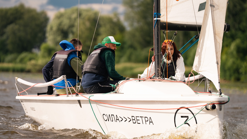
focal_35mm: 210
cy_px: 71
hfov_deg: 10.3
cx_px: 123
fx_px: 1375
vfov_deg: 5.8
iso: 100
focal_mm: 200
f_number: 2.8
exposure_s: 1/2500
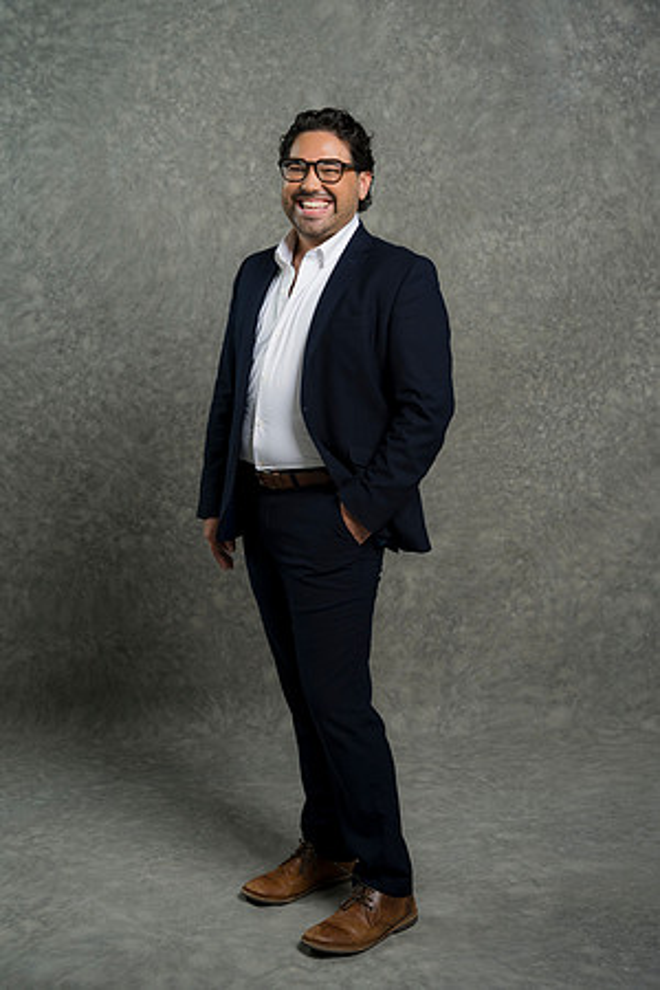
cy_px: 495
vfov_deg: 36.2
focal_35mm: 55
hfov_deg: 24.6
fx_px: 1512
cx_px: 330
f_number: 4
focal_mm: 55
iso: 125
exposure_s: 1/160
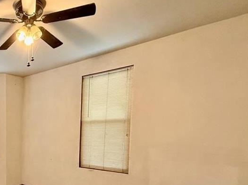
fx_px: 200
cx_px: 2
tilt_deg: -3.4
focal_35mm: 28
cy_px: 150
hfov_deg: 51.5
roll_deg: -0.1
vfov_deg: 46.8
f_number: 2.2
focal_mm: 2.22
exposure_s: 1/60
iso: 250
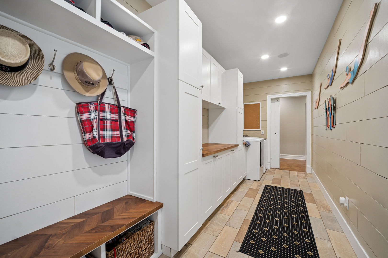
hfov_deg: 104.3
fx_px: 151
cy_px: 129
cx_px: 194
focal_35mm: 14
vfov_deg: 81.2
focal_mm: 14
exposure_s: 1/15
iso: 640
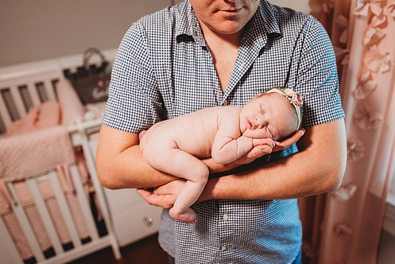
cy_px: 140
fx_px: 307
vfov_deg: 46.4
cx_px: 214
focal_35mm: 28
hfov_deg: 65.3
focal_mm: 24
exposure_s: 1/160
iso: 2500
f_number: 2.2
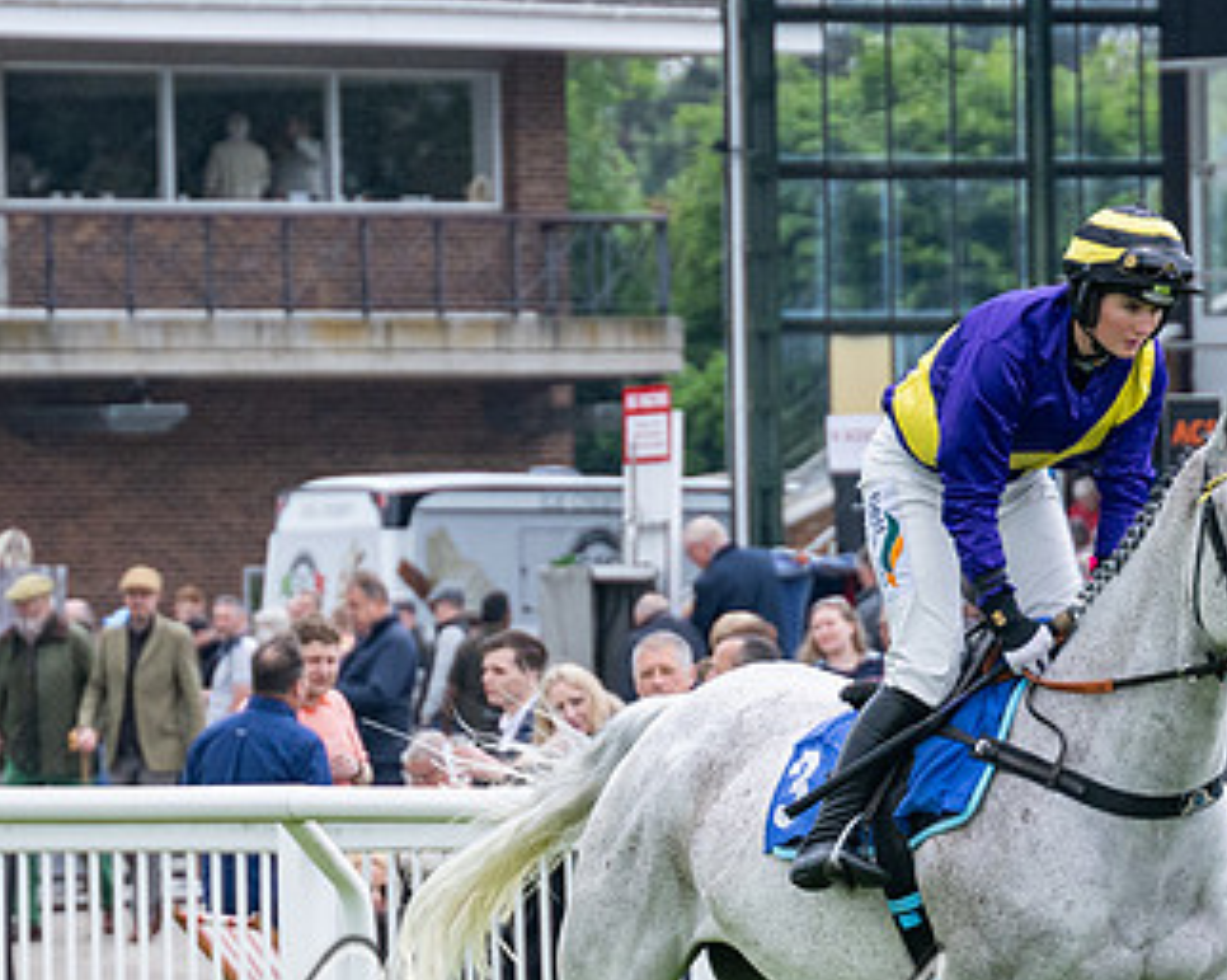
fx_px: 15891
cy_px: 840
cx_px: 872
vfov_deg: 3.5
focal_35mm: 438
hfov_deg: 4.4
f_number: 4
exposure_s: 1/800
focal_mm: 115
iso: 400
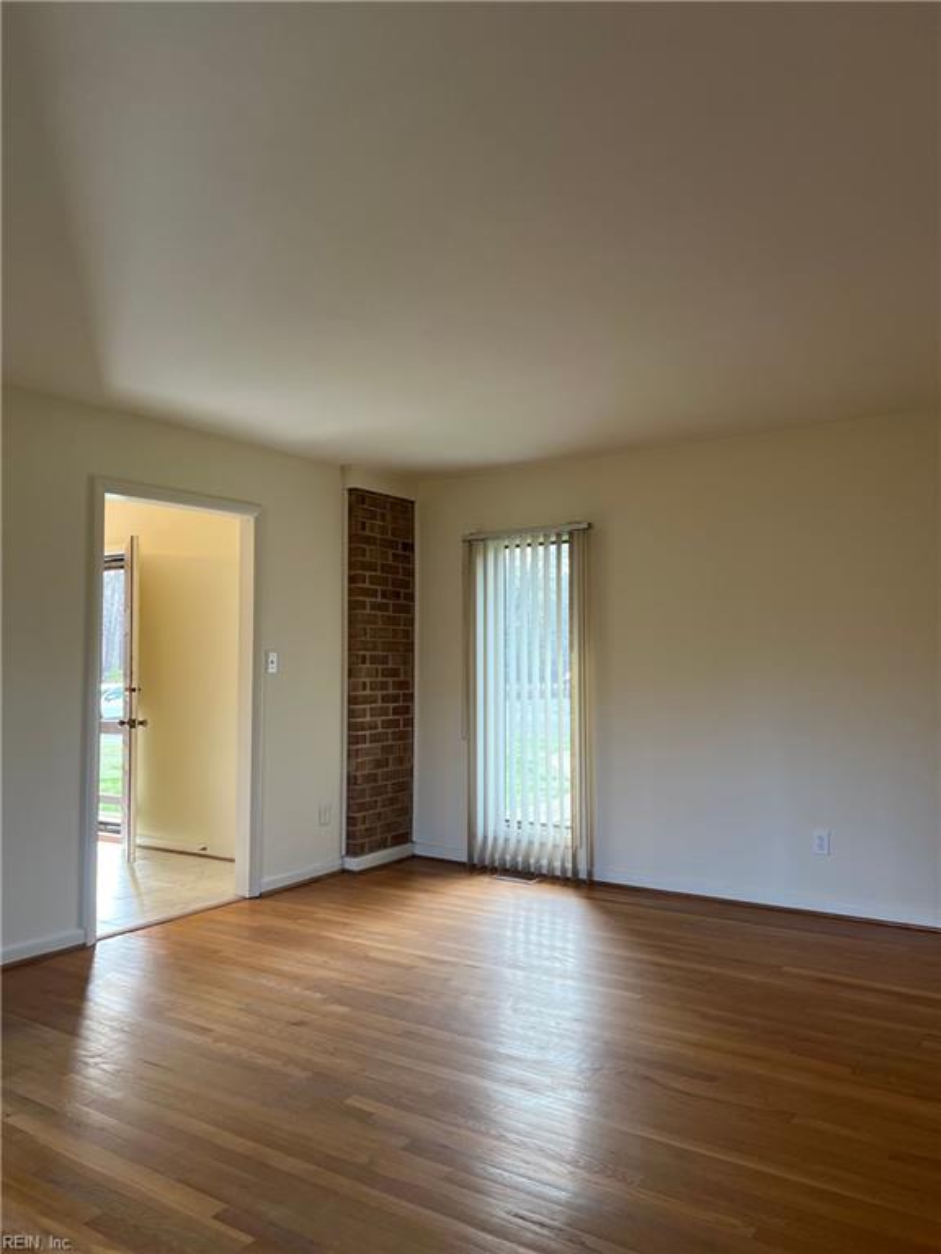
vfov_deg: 67.3
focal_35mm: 26
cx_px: 470
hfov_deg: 53.1
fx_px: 942
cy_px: 627
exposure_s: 1/120
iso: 125
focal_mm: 5.7
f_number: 1.5
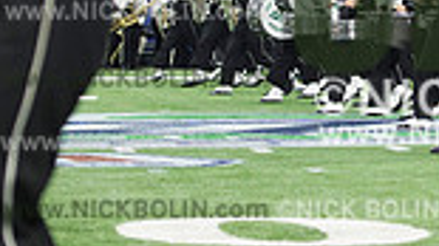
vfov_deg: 3.9
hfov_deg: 6.8
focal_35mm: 314
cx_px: 493
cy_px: 11
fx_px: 3653
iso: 2500
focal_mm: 80
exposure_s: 1/1000
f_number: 3.5
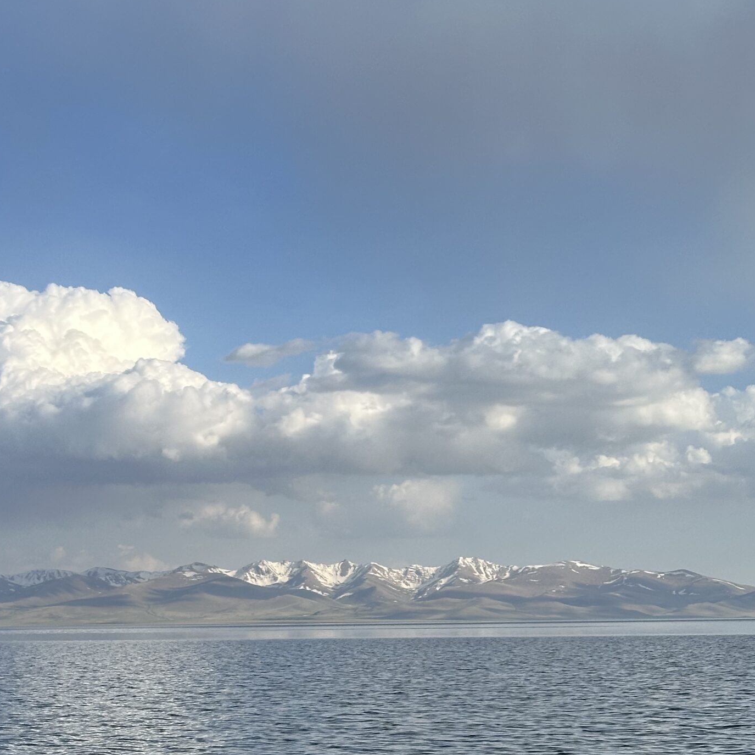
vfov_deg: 21.6
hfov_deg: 21.9
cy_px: 635
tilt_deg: -0.6
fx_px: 1949
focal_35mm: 79
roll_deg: +0.2
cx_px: 353
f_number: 1.78
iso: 64
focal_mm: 6.86
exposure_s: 1/3597
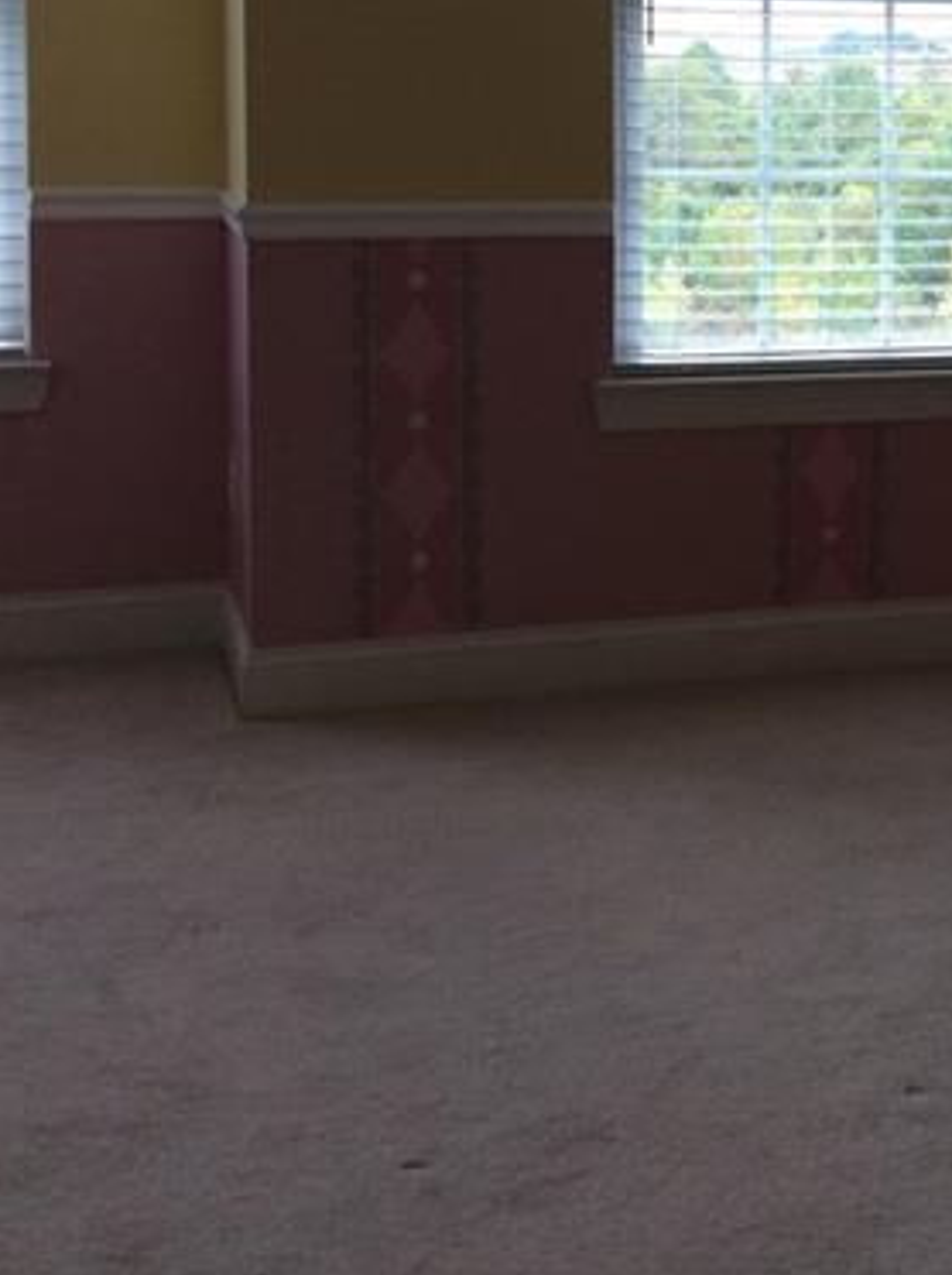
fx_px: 2426
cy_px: 264
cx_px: 923
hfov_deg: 21.5
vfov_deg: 28.8
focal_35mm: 66
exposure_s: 1/134
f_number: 2.4
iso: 32
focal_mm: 3.3
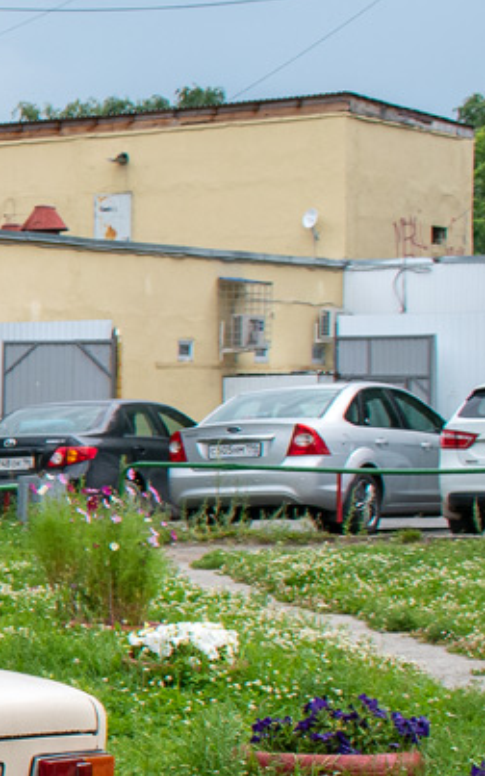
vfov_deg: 19.1
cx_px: -652
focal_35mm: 109
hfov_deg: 10.5
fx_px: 2299
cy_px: 488
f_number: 7.1
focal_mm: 21
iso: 200
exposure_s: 1/250
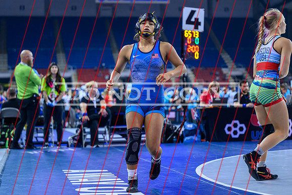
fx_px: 633
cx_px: 141
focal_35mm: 78
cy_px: 86
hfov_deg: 26.0
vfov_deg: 17.5
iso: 2500
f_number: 2.8
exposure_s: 1/640
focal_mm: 70
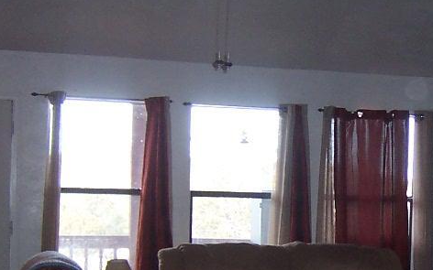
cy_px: 232
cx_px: 444
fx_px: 1145
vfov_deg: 13.4
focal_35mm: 97
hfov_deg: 20.6
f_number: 2.8
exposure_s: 1/60
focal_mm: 5.6
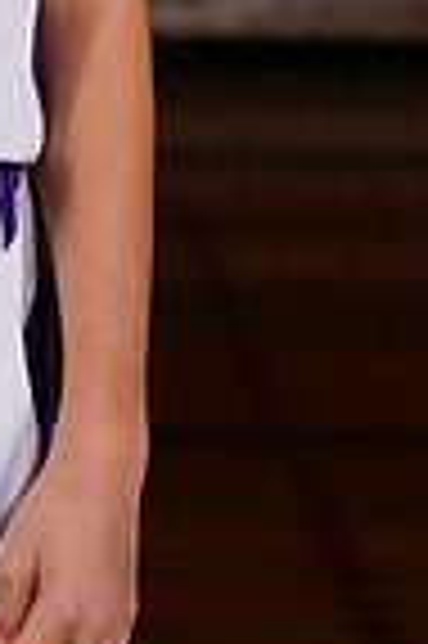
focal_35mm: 797
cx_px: -237
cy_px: -360
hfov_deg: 1.7
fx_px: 14247
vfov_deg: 2.6
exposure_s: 1/200
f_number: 9
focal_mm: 196
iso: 200
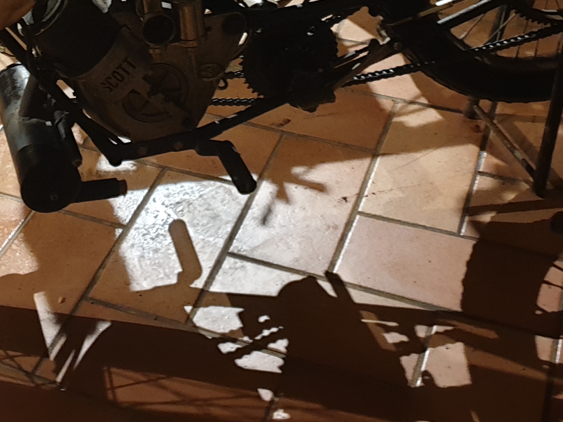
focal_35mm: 71
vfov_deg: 19.2
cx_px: 105
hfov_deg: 26.8
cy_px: -122
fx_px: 1154
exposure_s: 1/10
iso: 320
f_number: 1.5
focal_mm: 4.3
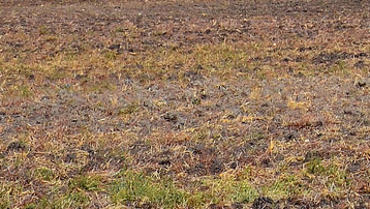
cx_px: 608
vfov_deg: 3.7
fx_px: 3142
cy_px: -296
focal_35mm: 320
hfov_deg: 6.6
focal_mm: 38
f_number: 11
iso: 360
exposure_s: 1/500
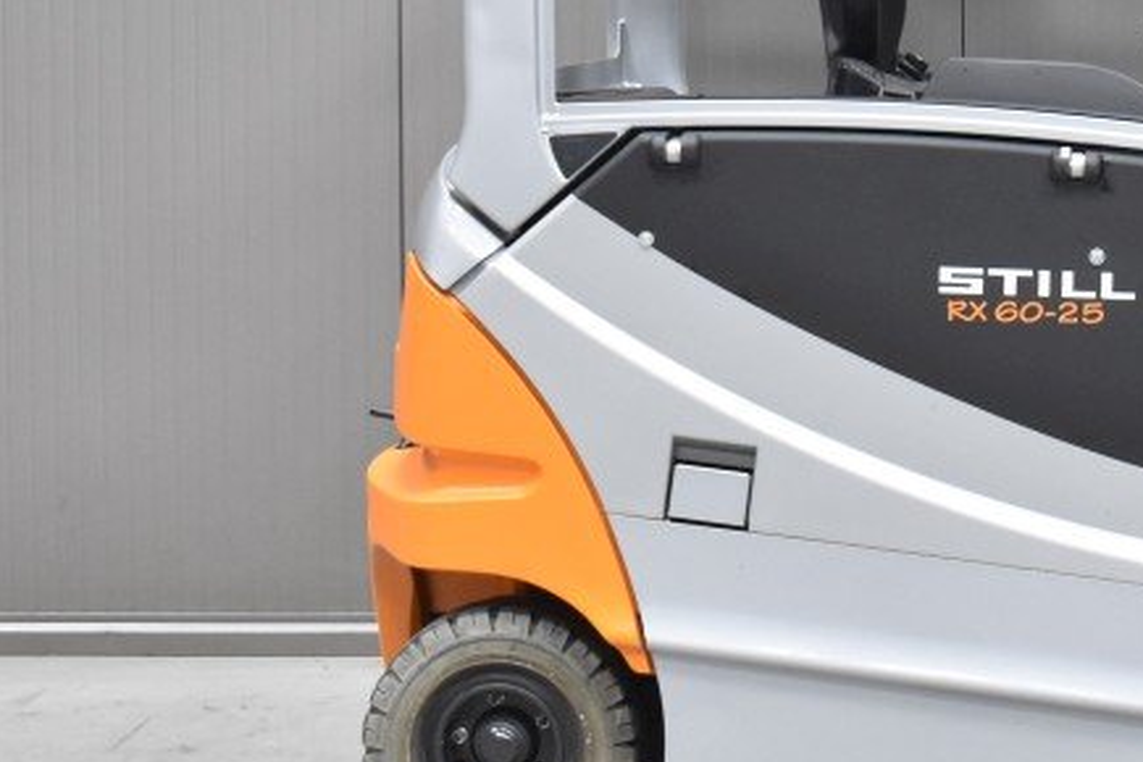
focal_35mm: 91
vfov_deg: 14.7
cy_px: -47
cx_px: 1177
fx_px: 2889
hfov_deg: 21.5
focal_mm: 22
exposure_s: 1/40
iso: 1600
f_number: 4.5
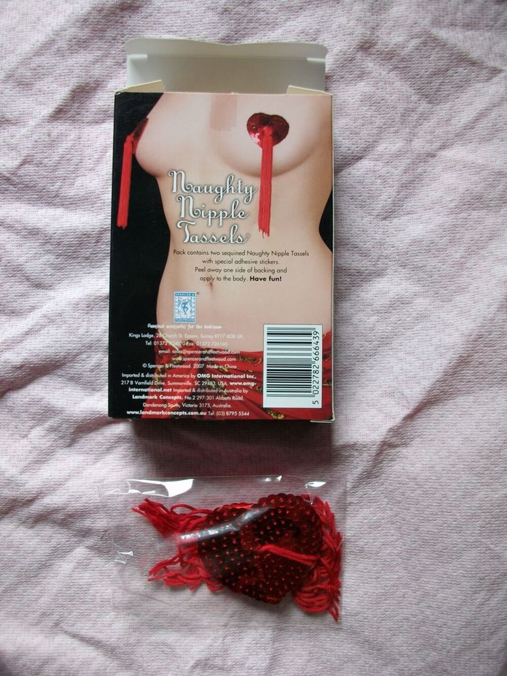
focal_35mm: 32
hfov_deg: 44.2
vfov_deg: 56.8
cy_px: 338
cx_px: 254
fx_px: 625
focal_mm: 5.7
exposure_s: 1/44.2
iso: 80
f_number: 2.9
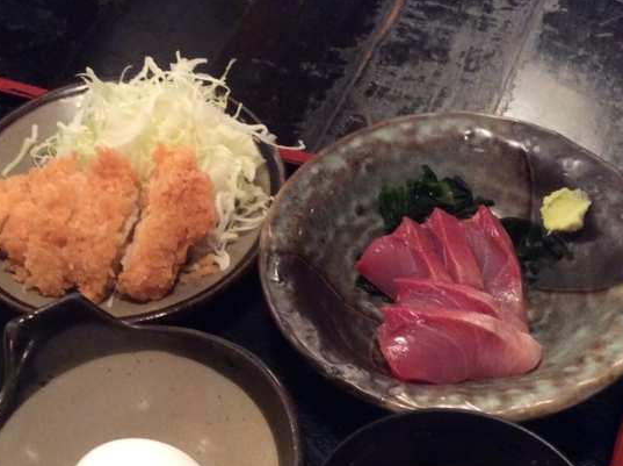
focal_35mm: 61
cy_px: 403
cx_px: 205
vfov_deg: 23.4
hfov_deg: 31.5
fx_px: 1096
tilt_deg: -55.9
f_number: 2.4
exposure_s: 1/24
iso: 250
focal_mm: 3.3
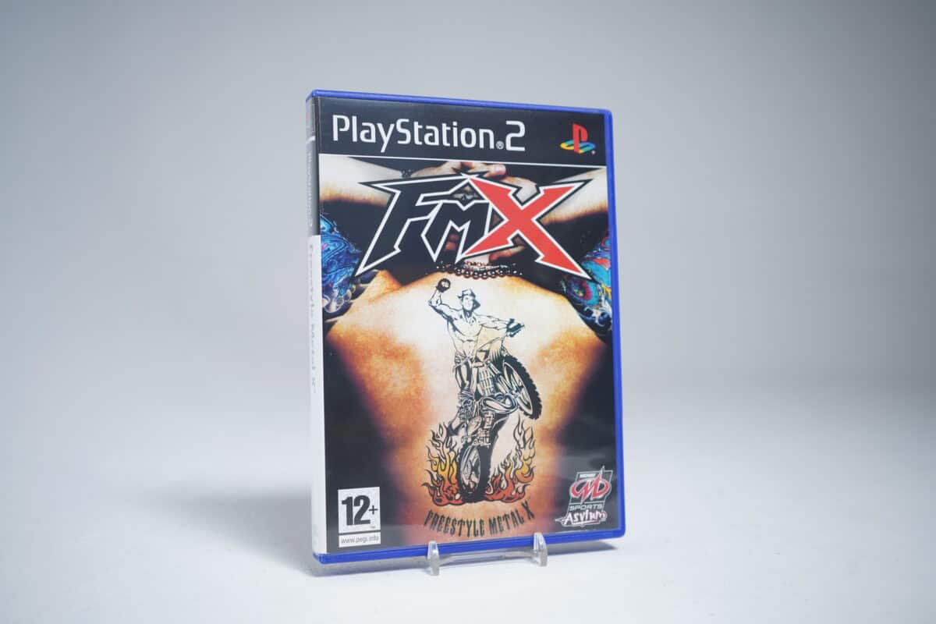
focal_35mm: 37
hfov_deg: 51.9
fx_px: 962
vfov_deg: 35.9
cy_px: 312
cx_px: 468
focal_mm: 37
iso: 500
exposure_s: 1/40
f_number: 4
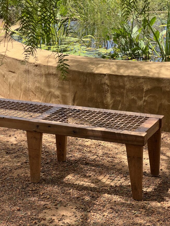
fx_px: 544
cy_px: 115
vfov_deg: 23.6
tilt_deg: -16.8
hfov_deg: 17.8
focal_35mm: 83
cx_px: 83
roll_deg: -0.3
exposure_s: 1/196
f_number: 2.8
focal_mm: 9
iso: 32
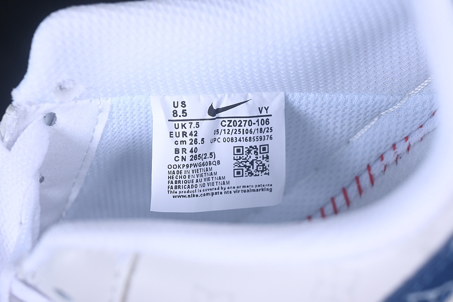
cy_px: 151
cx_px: 226
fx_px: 944
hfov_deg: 27.0
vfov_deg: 18.2
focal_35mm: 75
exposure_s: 1/80
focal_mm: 50
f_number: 7.1
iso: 160
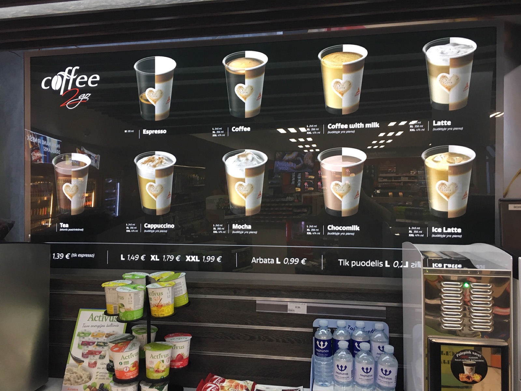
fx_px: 436
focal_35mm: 29
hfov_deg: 61.7
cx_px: 260
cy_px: 196
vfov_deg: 48.2
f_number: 2.2
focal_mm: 4.15
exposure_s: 1/33
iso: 80
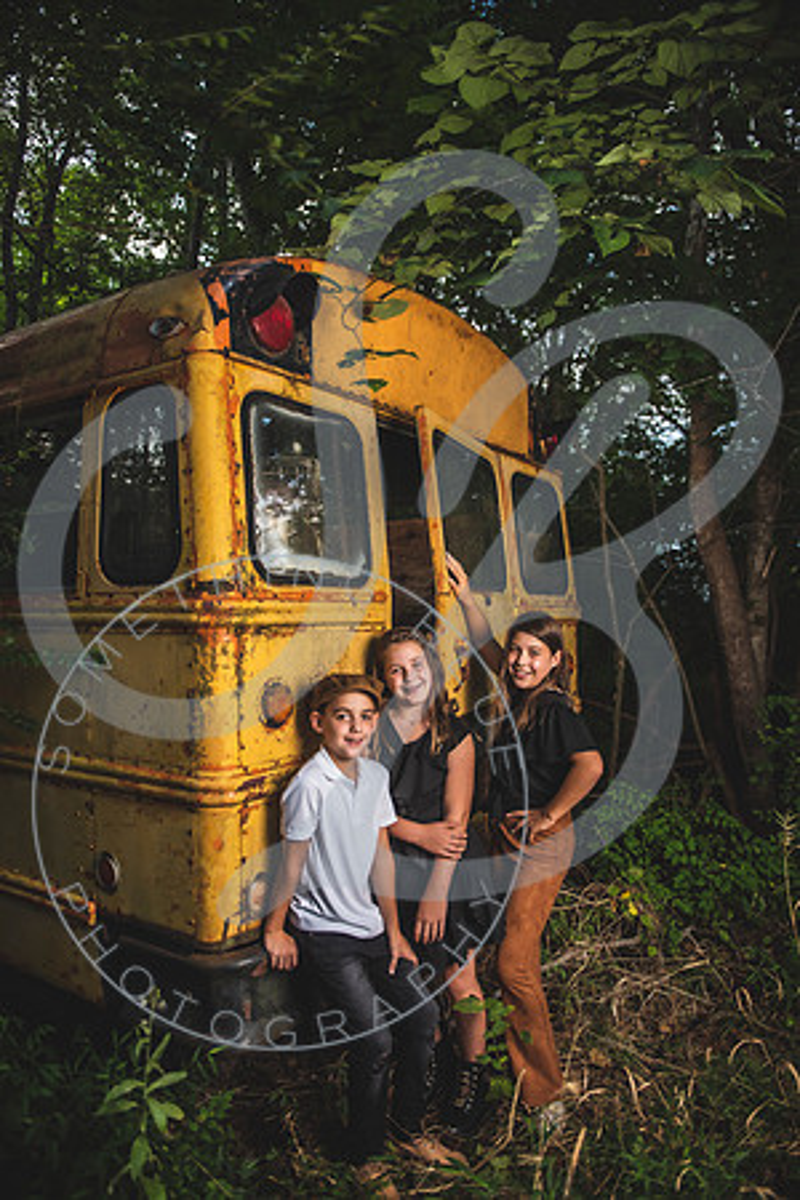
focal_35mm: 24
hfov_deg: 53.1
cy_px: 600
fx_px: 800
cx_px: 400
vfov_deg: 73.7
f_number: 2.8
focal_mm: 24
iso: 100
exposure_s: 1/160
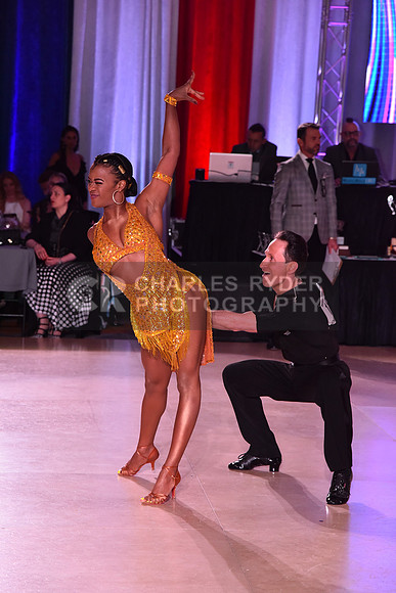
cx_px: 198
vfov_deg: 18.6
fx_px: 1814
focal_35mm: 110
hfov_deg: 12.5
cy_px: 296
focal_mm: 110
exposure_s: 1/320
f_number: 6.3
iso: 2500
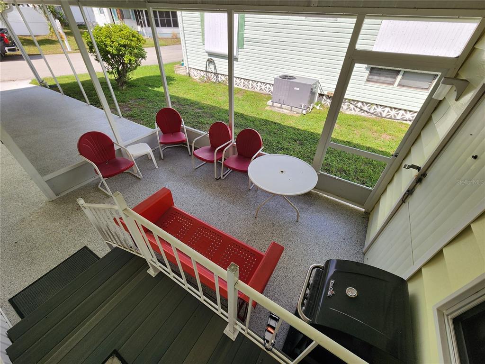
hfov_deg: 106.2
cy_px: 182
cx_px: 242
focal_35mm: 13
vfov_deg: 89.9
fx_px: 182
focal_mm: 2.2
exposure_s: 1/500
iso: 50
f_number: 2.2
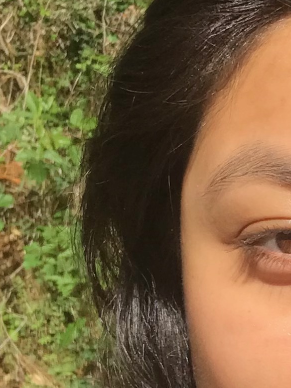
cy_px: 232
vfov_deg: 15.4
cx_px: 540
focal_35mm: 128
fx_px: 1433
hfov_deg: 10.8
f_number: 2.2
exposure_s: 1/1330
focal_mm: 2.87
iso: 25
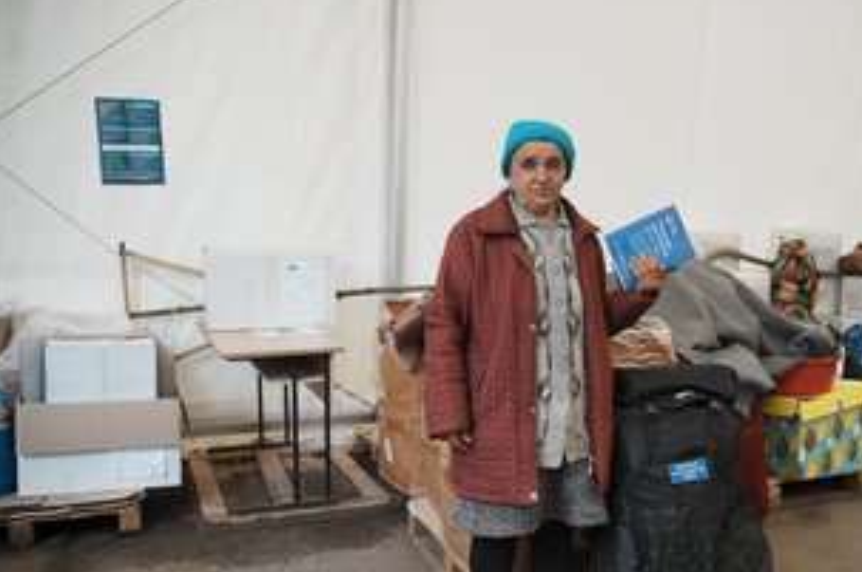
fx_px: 885
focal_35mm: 37
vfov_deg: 35.6
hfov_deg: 51.2
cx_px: 558
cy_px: 361
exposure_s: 1/100
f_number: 3.2
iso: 100
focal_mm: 28
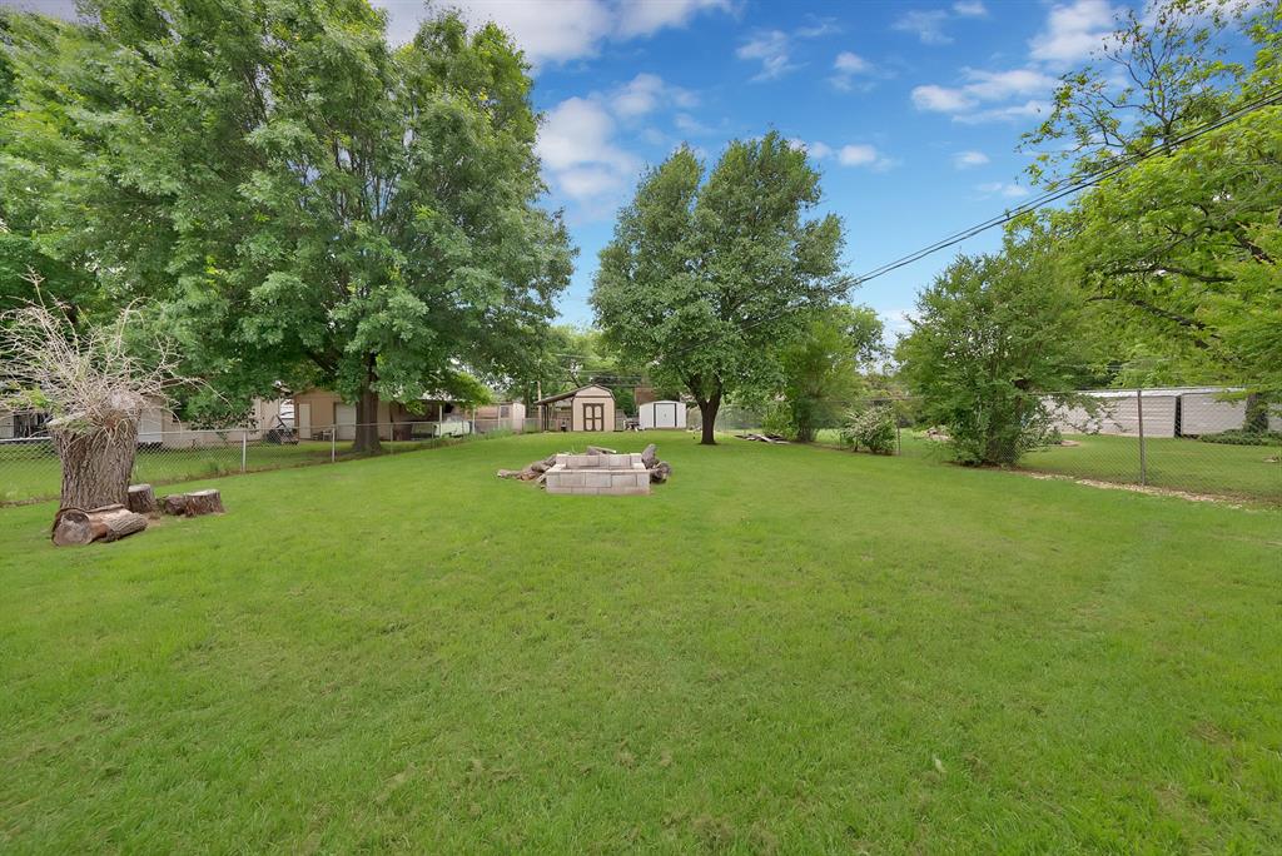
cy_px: 428
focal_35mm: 12
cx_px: 641
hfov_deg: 112.6
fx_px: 428
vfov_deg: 90.1
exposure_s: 1/125
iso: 640
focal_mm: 12
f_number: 8
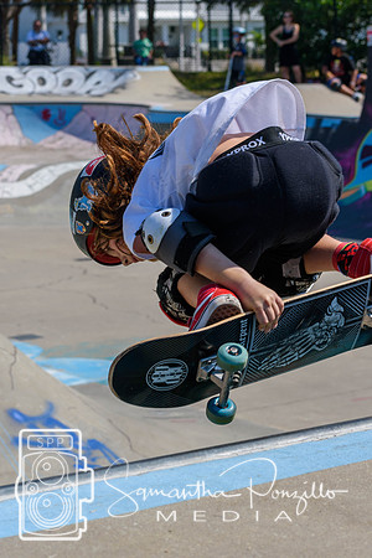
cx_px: 186
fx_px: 1860
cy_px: 279
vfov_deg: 17.1
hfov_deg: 11.4
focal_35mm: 120
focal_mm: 80
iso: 200
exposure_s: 1/1000
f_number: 8
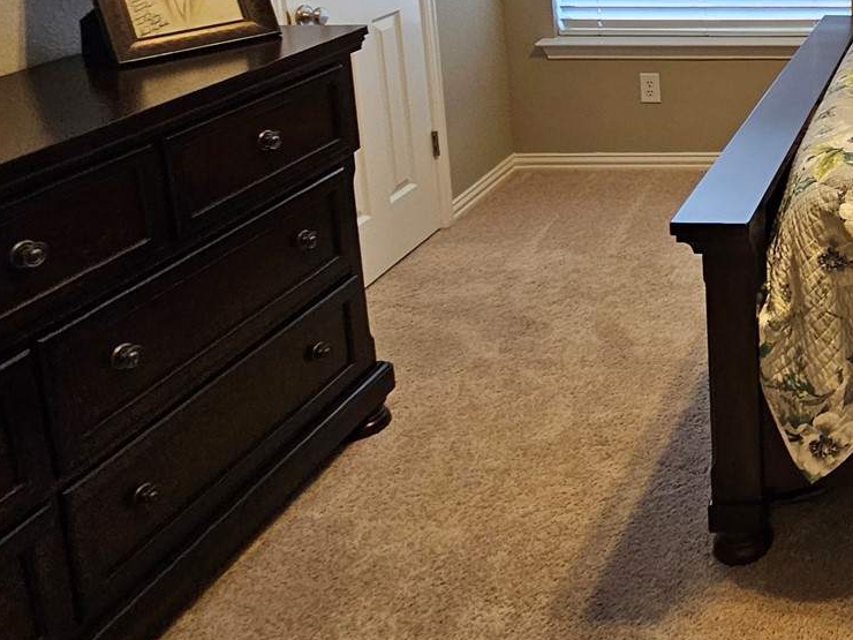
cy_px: -48
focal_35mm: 36
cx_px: 1003
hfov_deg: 38.9
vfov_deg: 34.7
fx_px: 887
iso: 160
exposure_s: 1/60
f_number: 2.2
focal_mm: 2.2
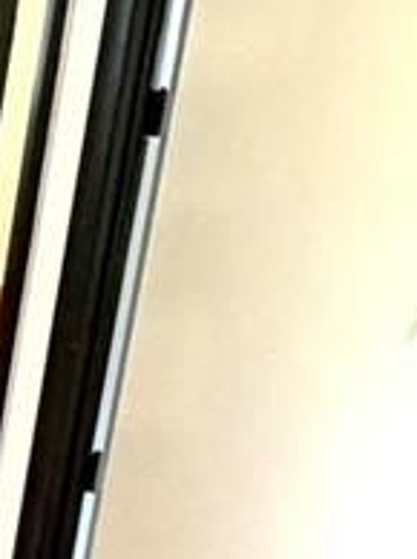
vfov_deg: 17.6
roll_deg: -3.8
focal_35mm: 111
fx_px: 1787
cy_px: 455
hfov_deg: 11.6
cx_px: -483
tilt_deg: -17.6
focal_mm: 2.22
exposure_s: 1/60
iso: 320
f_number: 2.2
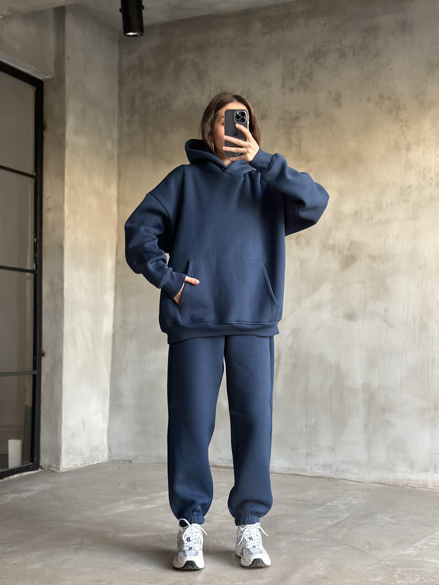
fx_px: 812
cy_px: 292
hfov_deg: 30.3
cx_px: 220
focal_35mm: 48
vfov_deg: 39.7
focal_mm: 6.86
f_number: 1.78
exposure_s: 1/52
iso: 400
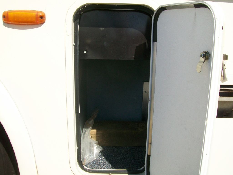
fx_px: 242
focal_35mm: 36
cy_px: 88
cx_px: 116
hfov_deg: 51.4
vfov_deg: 39.7
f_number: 4.8
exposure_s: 1/400
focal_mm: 6
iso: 64
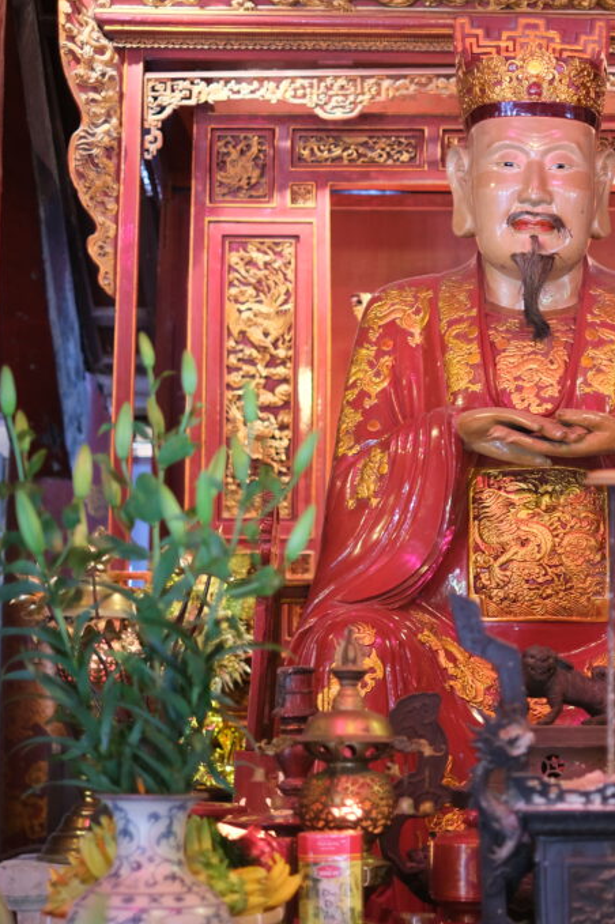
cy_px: 463
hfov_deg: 16.9
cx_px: 509
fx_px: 2052
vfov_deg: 25.4
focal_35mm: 80
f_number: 1.4
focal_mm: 35
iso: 640
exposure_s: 1/38
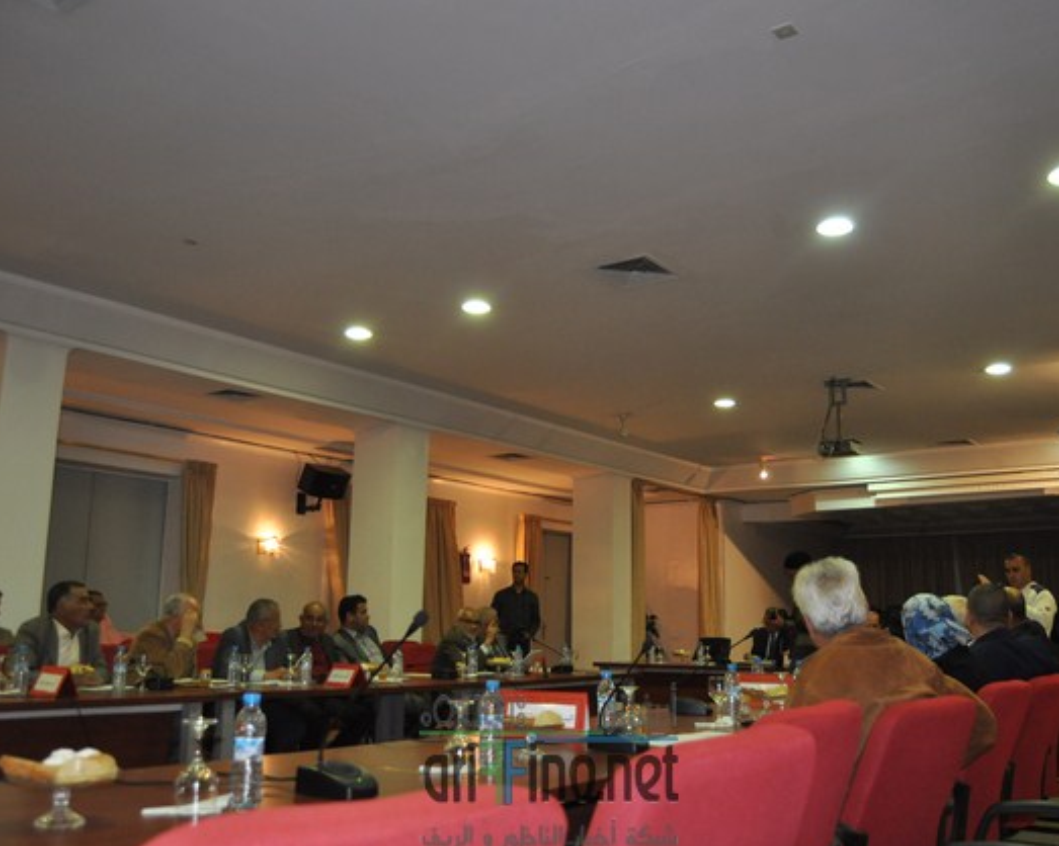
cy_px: 424
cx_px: 549
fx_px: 971
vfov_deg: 47.1
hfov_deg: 57.2
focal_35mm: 31
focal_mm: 18
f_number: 3.5
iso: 800
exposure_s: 1/60
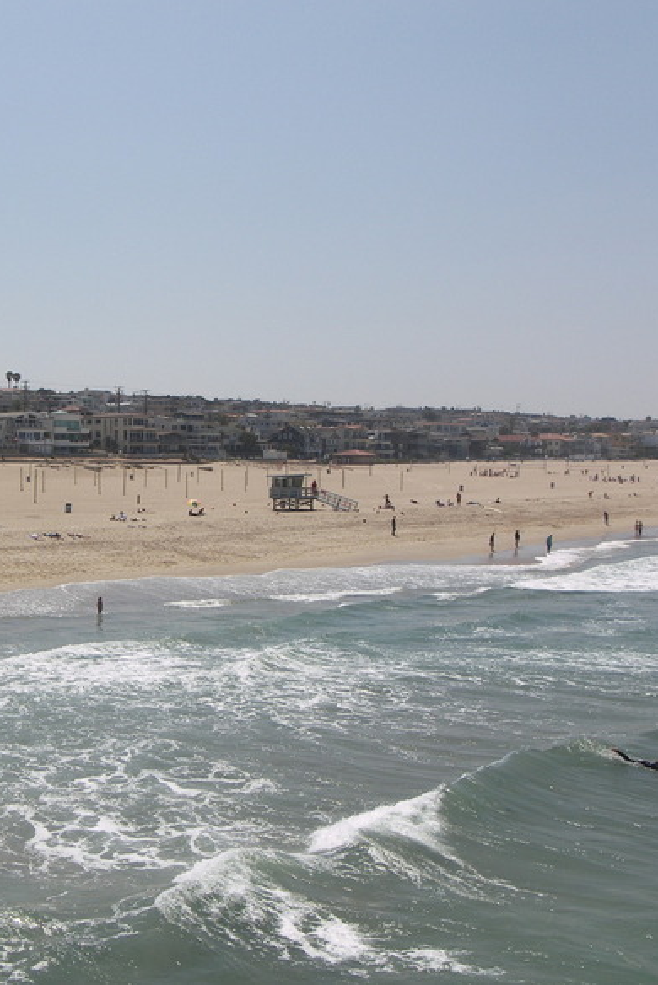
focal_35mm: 53
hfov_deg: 25.0
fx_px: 1451
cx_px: 113
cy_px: 492
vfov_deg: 37.5
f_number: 4.5
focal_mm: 7.9
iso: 50
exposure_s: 1/1000
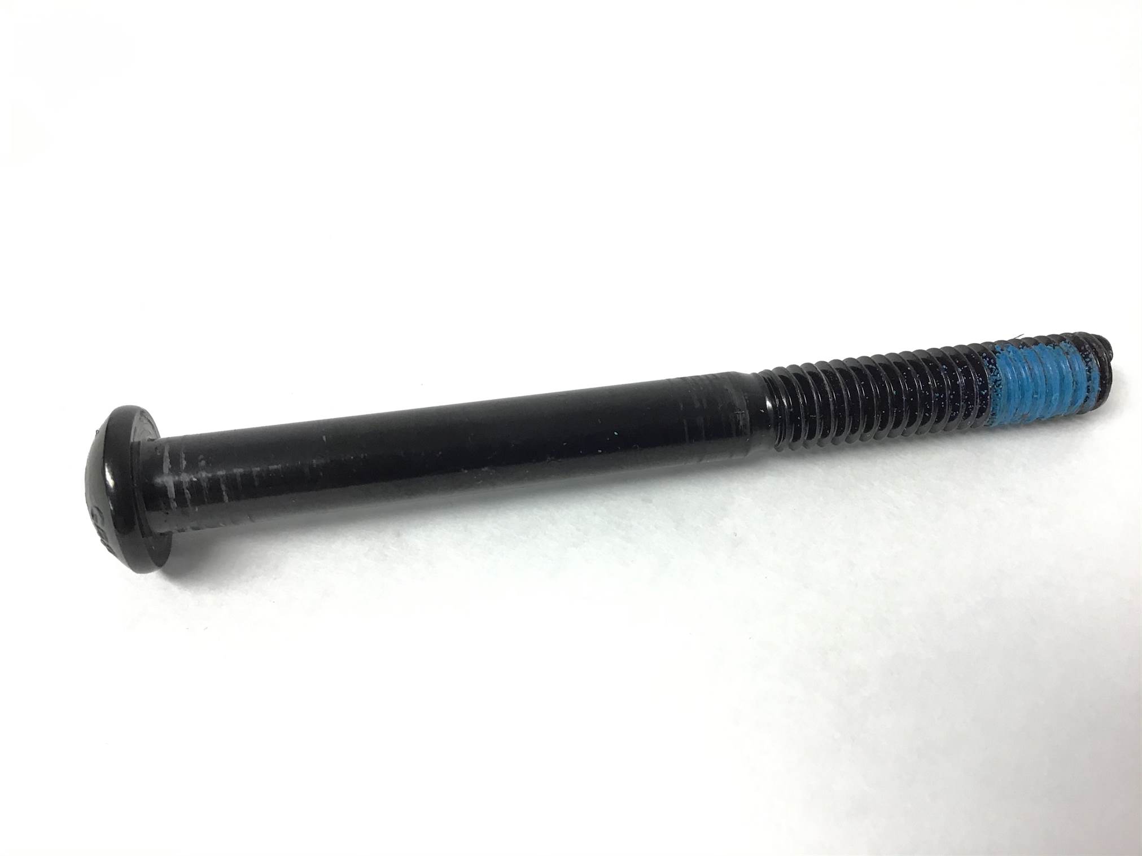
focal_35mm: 31
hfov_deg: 58.4
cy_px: 428
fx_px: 1023
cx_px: 571
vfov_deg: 45.4
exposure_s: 1/33
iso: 40
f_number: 2.4
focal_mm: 3.3
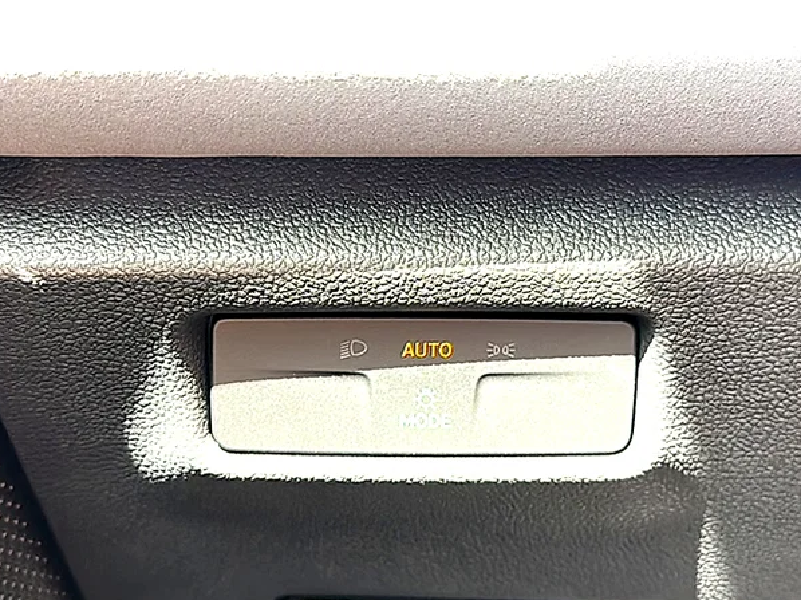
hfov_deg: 39.7
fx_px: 1110
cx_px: 409
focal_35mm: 48
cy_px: 305
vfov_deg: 30.2
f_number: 1.78
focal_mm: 6.86
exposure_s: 1/157
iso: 125
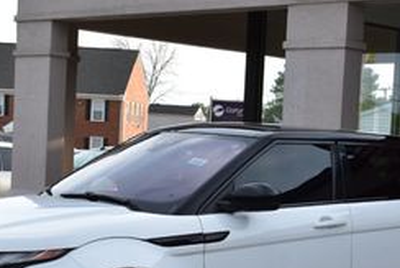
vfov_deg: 12.3
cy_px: 268
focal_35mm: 110
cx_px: 389
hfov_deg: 18.2
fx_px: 1223
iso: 400
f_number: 10
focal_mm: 28
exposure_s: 1/320
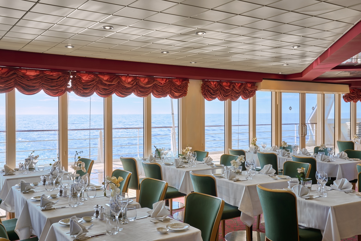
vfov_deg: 35.9
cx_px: 180
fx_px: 371
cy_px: 120
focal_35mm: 37
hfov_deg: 51.9
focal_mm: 37
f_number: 11
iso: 200
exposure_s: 1/125
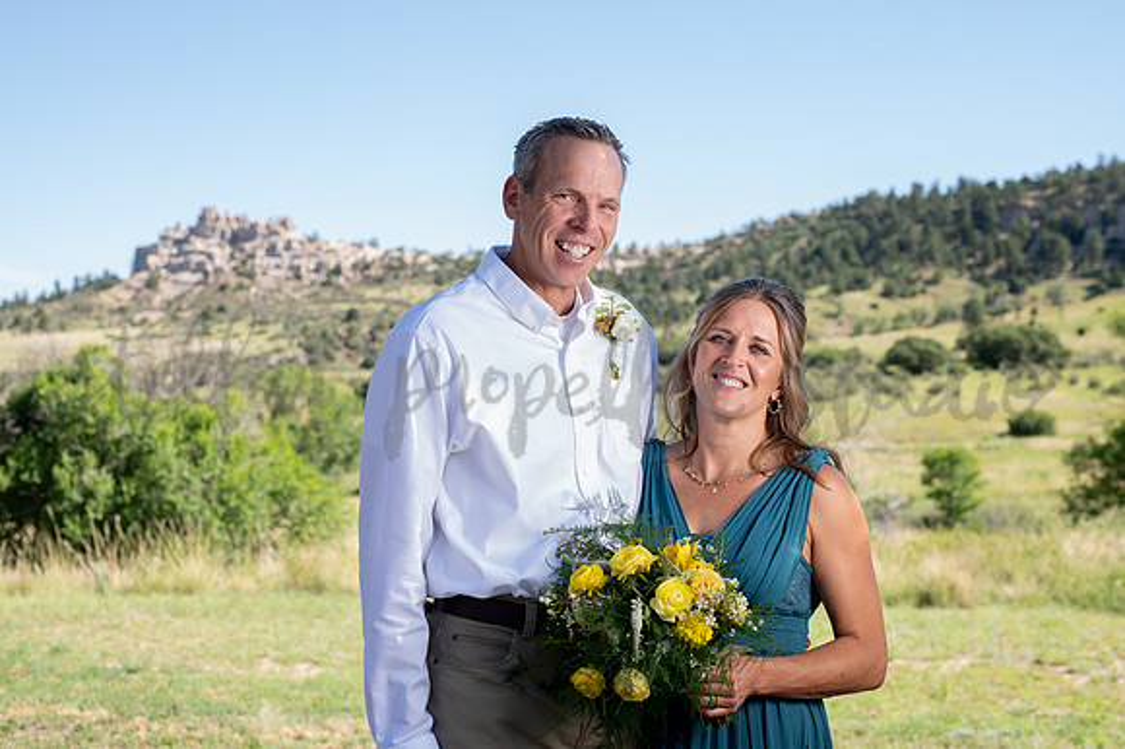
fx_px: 1643
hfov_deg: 37.8
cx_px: 562
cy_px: 374
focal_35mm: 53
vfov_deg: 25.7
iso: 100
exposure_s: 1/200
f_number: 5
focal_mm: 50
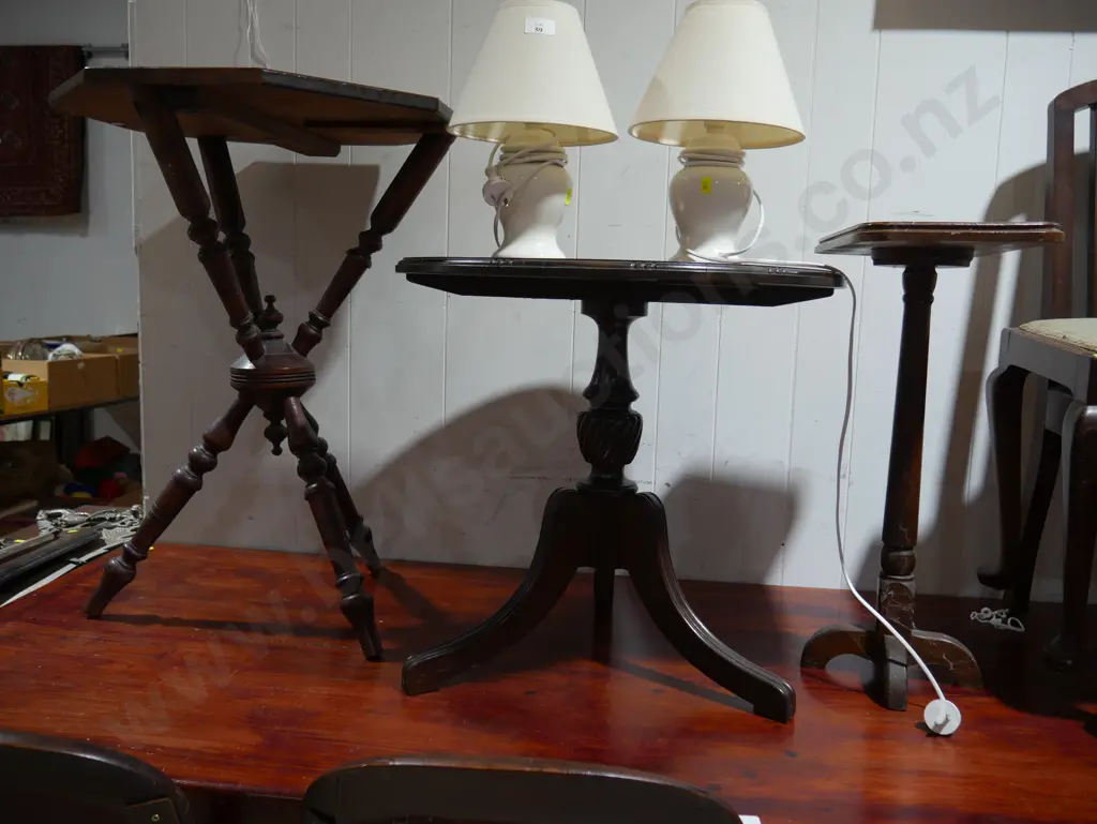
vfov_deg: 49.8
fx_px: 888
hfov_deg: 63.4
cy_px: 412
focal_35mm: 28
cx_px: 548
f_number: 3.5
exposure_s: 1/60
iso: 250
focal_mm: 14
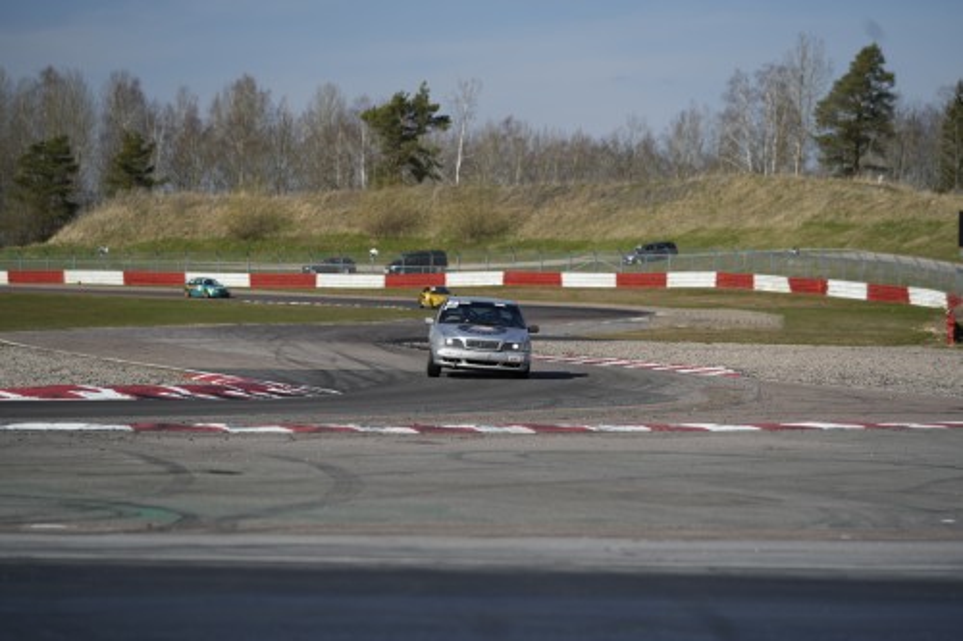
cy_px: 320
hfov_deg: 14.0
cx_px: 482
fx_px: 3931
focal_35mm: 147
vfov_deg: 9.3
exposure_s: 1/1000
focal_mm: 147
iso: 125
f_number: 3.5
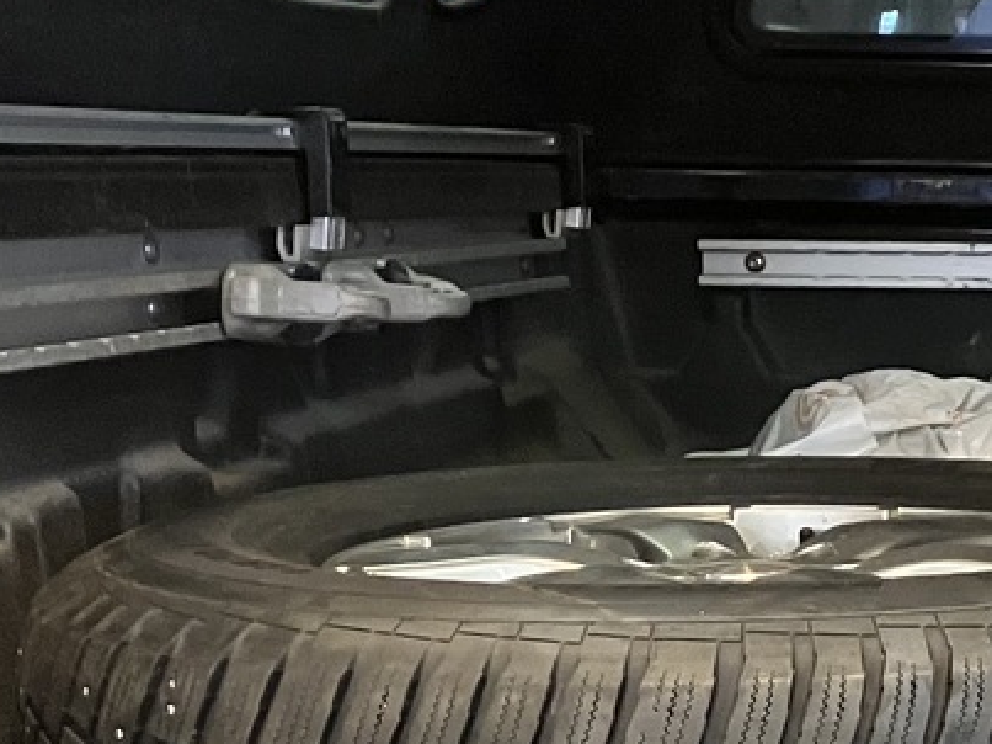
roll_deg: -0.7
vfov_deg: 14.7
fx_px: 2865
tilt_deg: -8.6
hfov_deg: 17.8
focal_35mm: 100
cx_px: 1435
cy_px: 554
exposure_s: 1/50
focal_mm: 3.99
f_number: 1.8
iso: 250
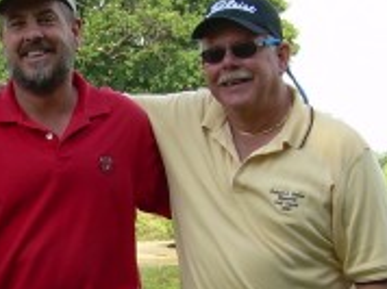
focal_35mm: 205
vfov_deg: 7.2
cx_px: -26
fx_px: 2289
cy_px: 330
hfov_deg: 9.6
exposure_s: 1/229
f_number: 3.3
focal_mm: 9.6
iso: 50
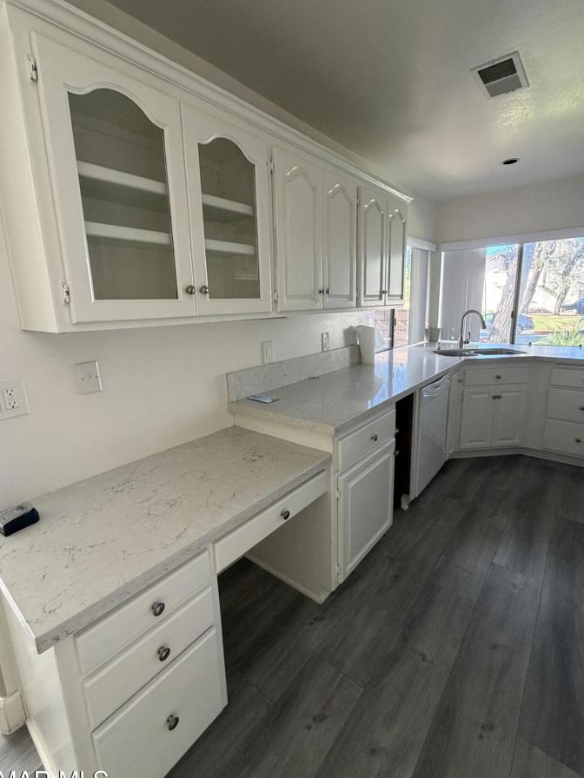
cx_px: 293
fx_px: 360
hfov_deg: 78.1
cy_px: 377
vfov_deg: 94.5
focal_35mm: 16
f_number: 2.2
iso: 320
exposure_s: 1/98
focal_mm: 2.22
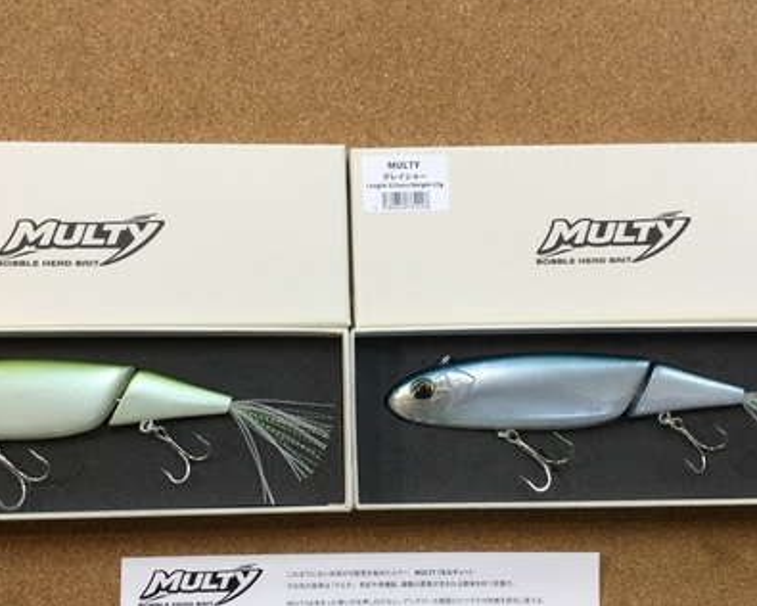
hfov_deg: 40.2
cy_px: 339
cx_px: 322
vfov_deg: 32.7
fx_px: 1031
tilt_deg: -82.9
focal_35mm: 46
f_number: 2.4
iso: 40
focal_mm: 3.3
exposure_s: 1/30
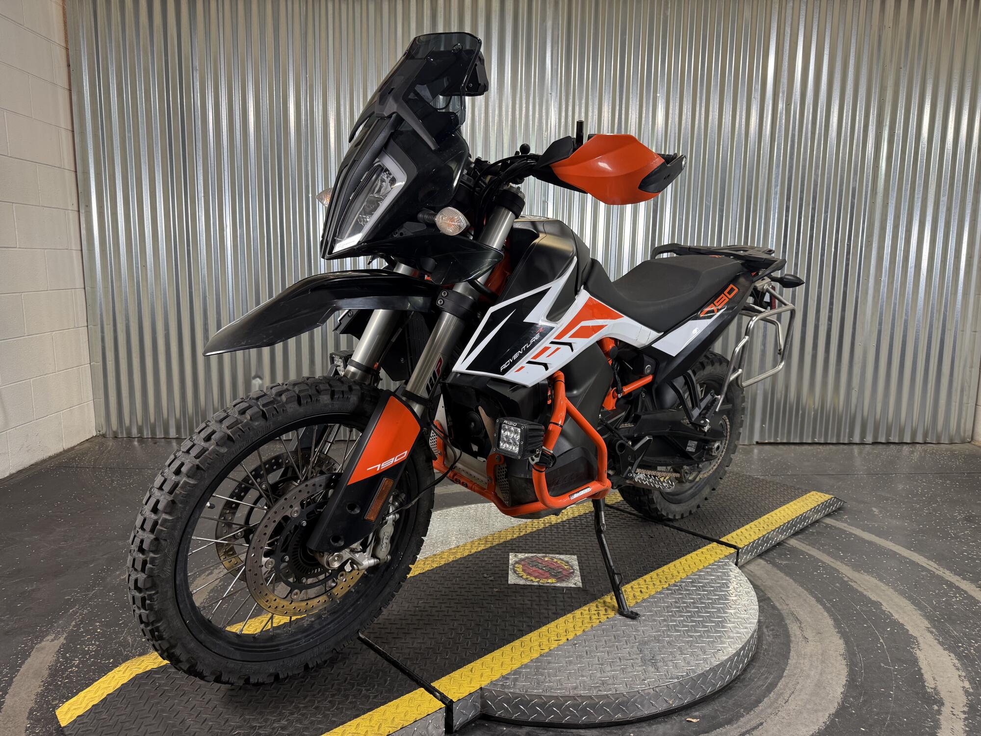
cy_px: 368
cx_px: 490
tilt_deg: -8.2
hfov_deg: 71.6
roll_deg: -0.1
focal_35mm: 24
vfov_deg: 56.8
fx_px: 680
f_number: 1.78
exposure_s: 1/60
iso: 125
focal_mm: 6.76
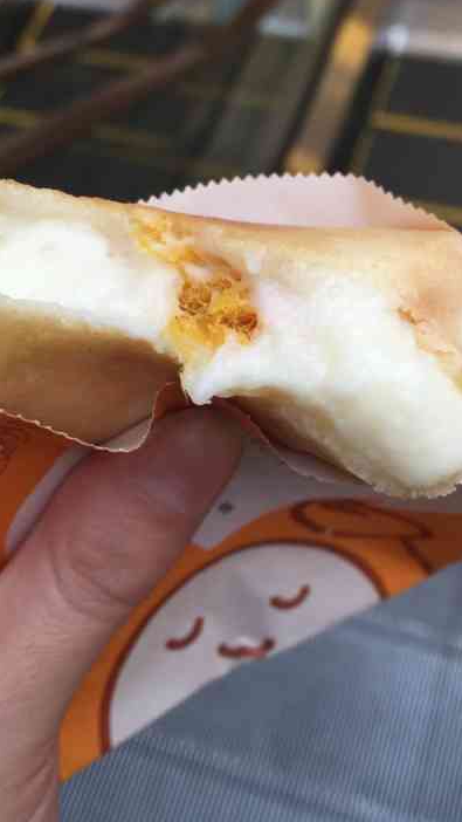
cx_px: 220
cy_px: 366
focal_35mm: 42
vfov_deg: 48.3
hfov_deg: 28.3
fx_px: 914
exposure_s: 1/33
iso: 32
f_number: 2.2
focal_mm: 4.15
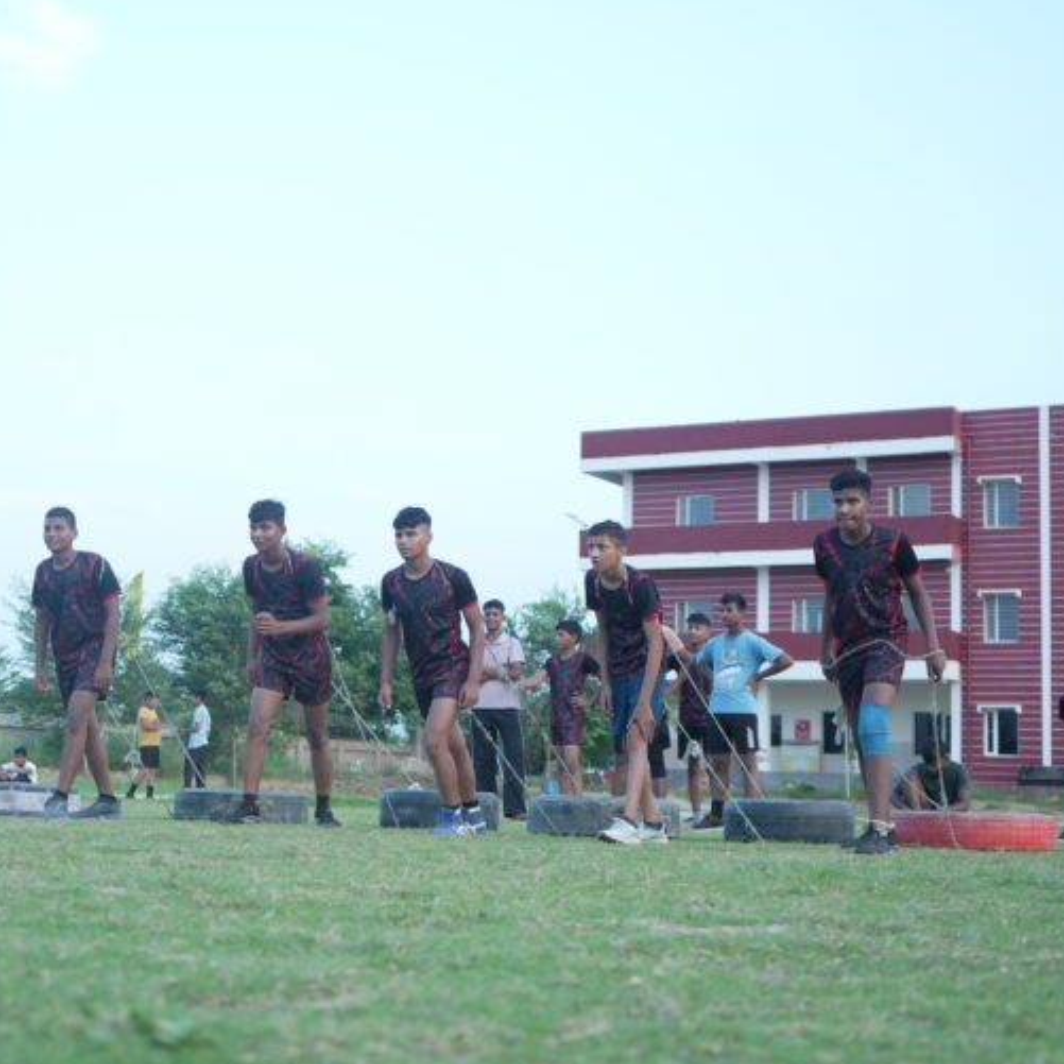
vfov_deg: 30.6
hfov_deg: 30.4
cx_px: 399
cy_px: 535
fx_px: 1947
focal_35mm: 56
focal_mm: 43
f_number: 4.5
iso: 320
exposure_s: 1/160
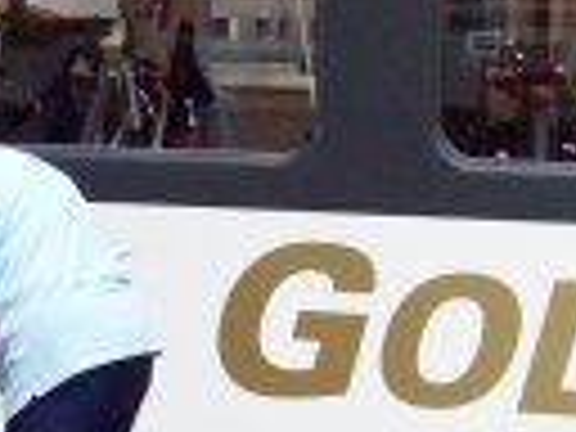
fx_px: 2180
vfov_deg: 11.3
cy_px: 184
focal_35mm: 131
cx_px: -7
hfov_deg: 14.8
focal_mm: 6
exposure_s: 1/72.6
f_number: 2.7
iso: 140
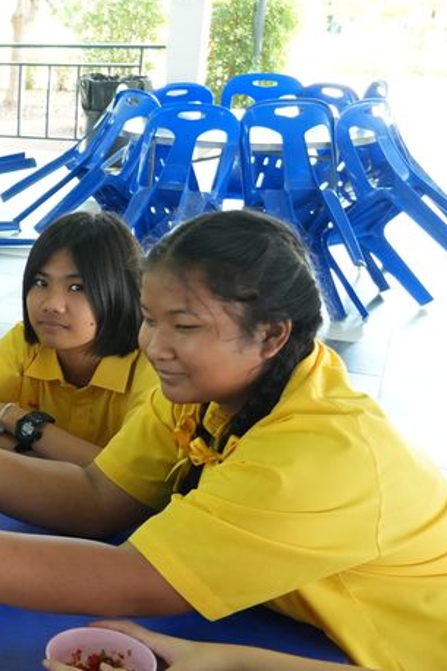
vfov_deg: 33.9
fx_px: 1100
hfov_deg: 19.4
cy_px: 339
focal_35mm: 59
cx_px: -265
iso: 1000
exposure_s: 1/100
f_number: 3.5
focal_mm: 18
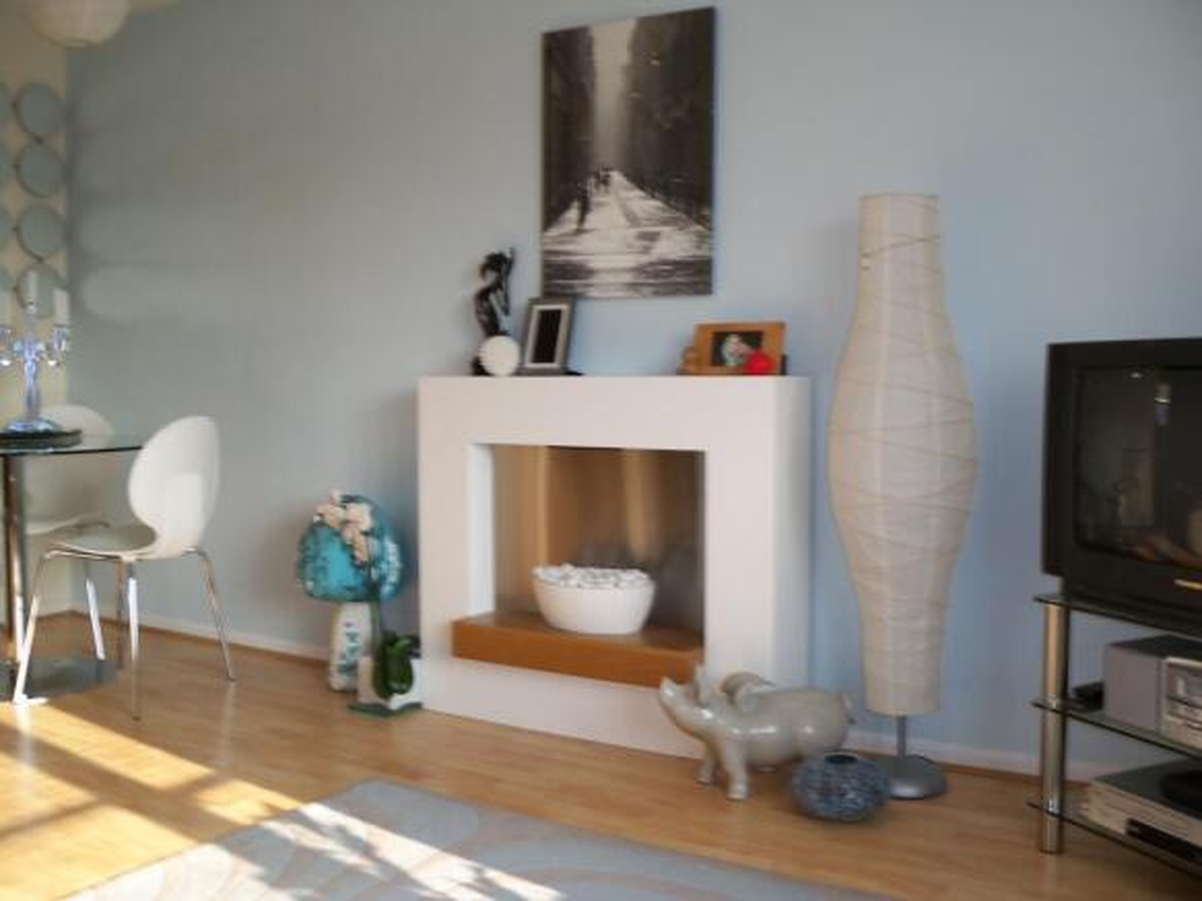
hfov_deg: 52.6
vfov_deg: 40.7
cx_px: 601
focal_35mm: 35
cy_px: 450
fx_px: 1215
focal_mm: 6.2
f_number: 3.5
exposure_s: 1/30
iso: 64
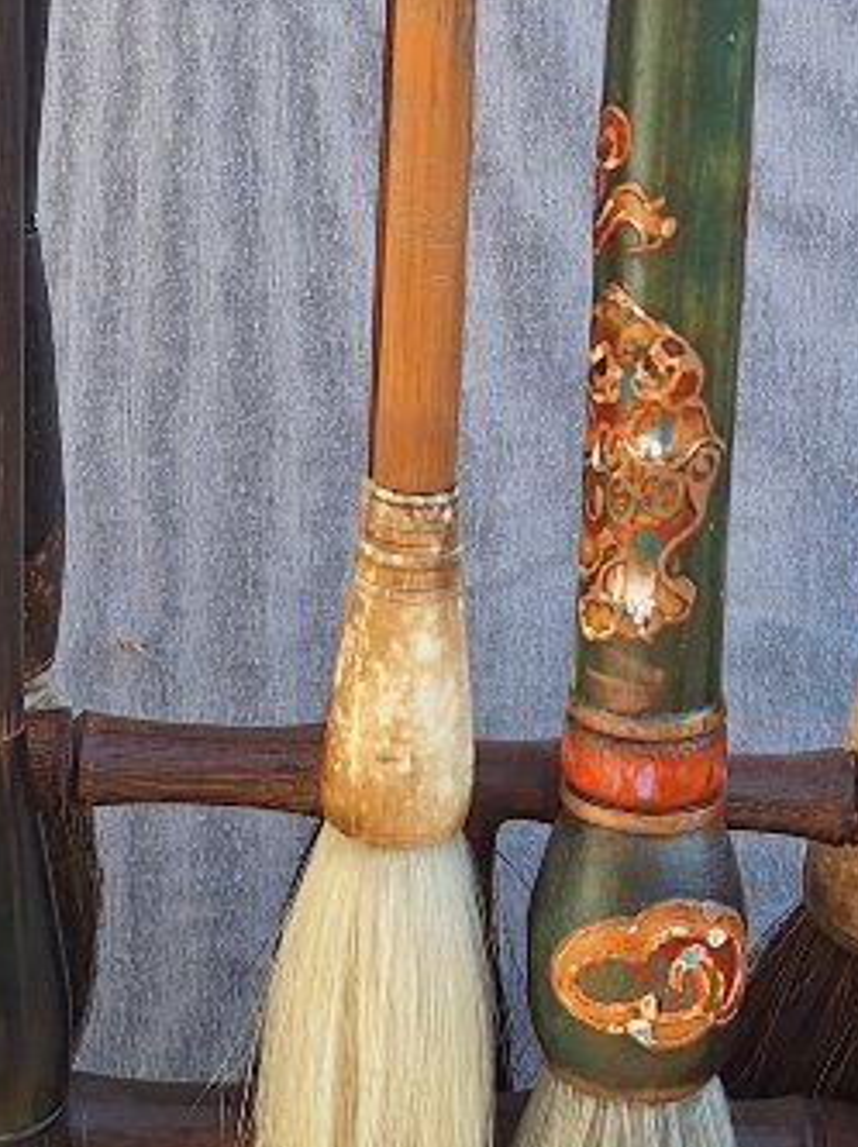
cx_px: 351
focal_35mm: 83
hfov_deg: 17.7
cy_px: 183
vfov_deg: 23.1
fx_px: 2748
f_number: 1.8
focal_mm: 5.54
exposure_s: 1/716
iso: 40
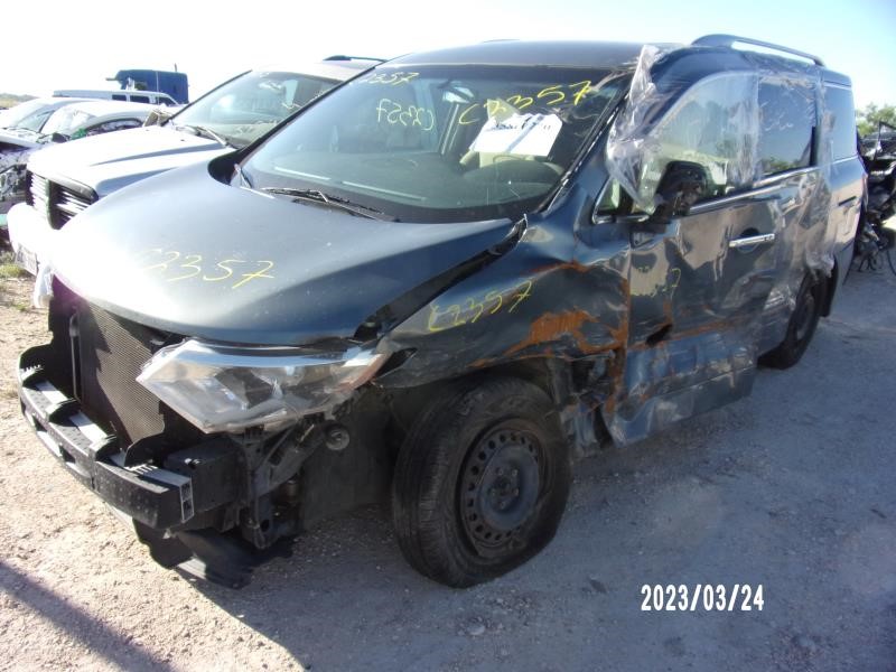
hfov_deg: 71.6
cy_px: 336
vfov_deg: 56.8
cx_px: 448
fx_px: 621
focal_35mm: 24
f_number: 3.3
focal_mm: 4.3
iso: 80
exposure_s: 1/400
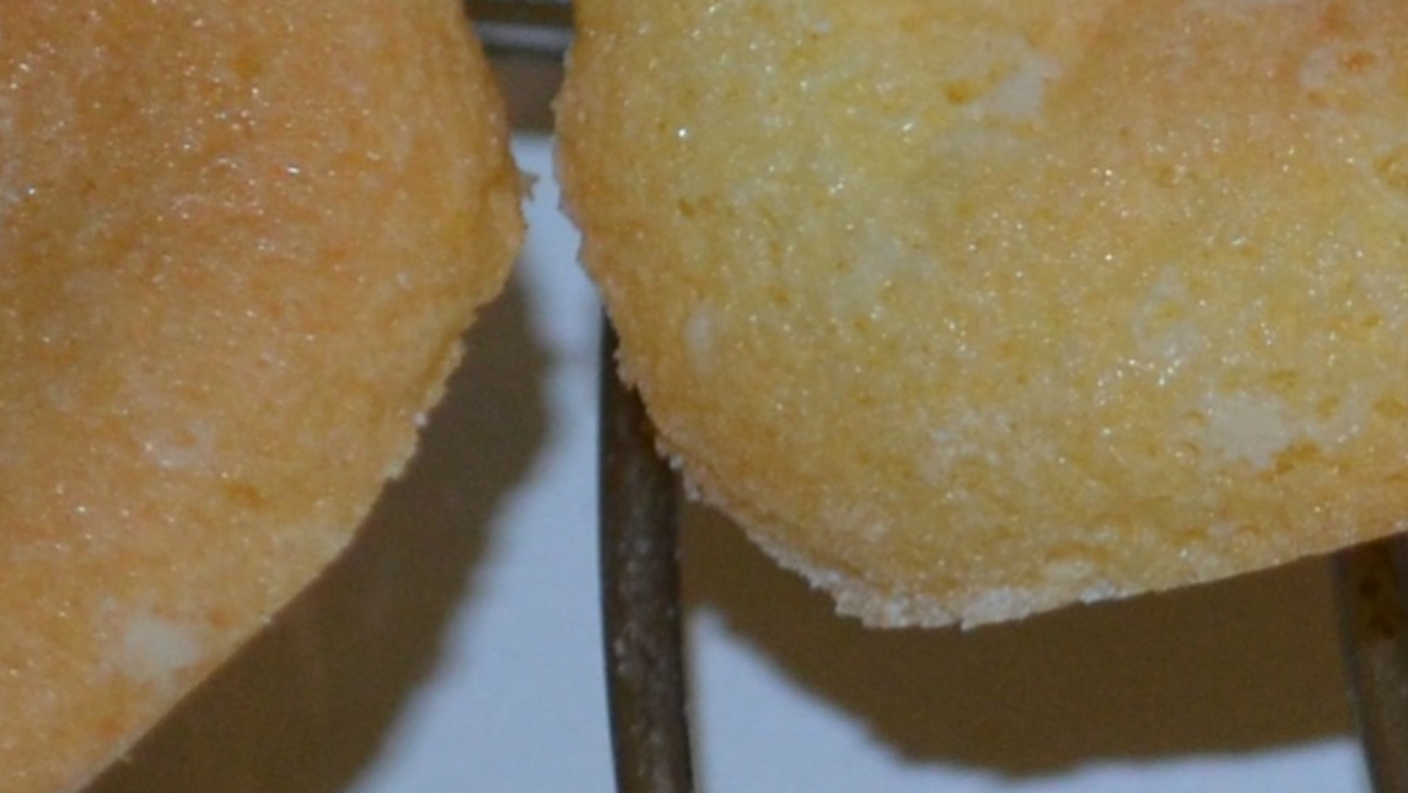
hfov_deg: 5.1
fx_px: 15160
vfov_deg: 3.0
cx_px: 3644
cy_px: -129
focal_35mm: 406
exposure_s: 1/60
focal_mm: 44
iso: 640
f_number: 5.3
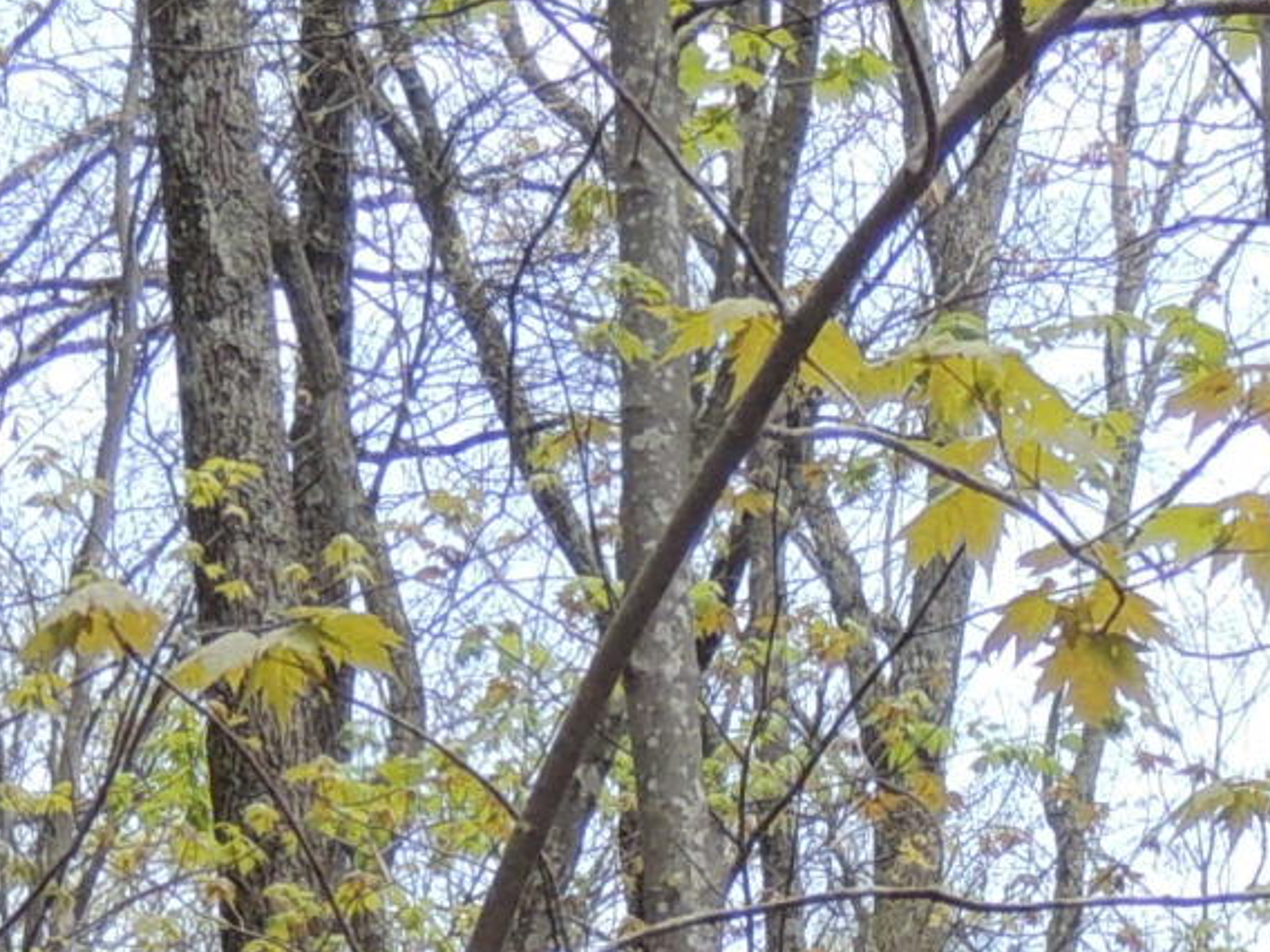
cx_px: 957
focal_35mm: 264
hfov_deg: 7.5
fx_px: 9686
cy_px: 2270
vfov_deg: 5.4
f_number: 3.6
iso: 100
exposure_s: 1/200
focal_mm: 8.9
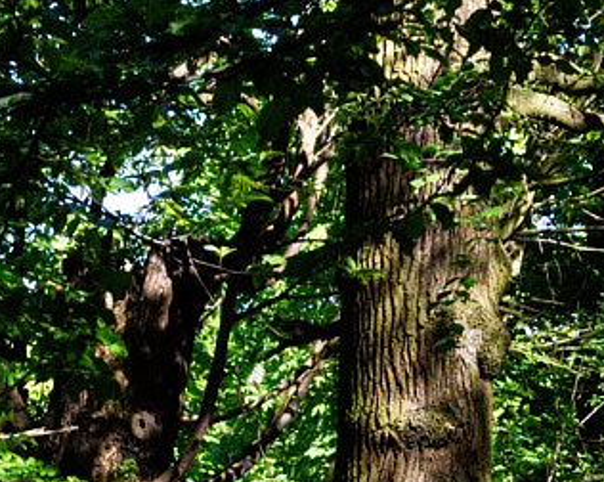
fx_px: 3910
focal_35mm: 219
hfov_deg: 8.6
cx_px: -357
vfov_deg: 6.8
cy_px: 959
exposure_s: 1/100
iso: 4500
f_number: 18
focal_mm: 46
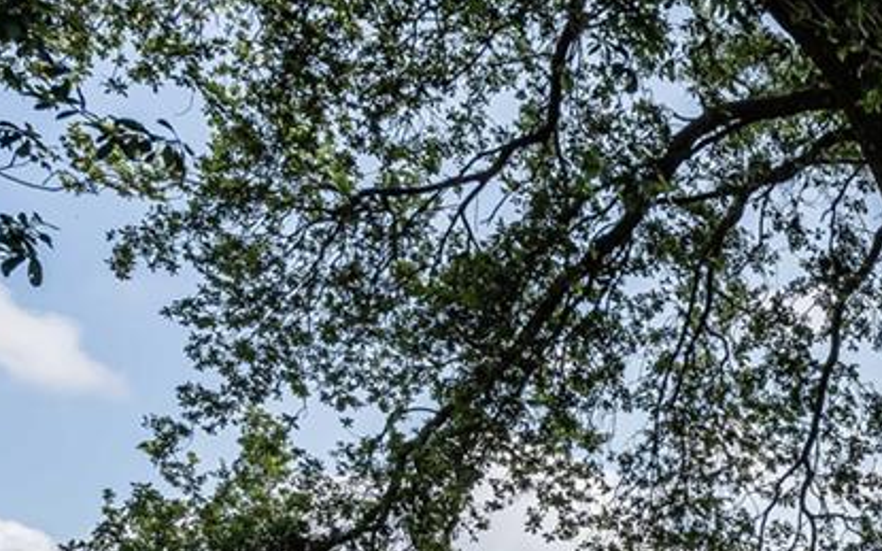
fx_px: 1322
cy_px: 883
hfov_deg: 27.5
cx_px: 1269
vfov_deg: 19.6
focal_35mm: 55
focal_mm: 14
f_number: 9
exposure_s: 1/160
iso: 100
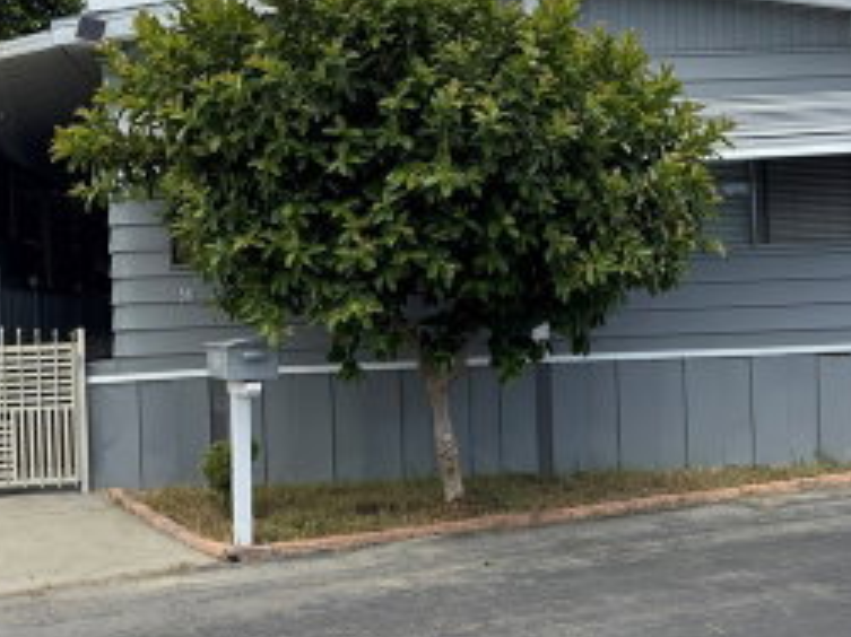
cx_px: 434
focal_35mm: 49
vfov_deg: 29.6
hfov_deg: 38.9
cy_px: 298
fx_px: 1204
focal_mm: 6.76
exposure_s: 1/4049
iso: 80
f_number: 1.78
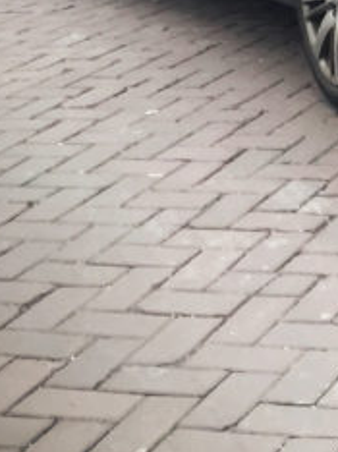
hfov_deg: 9.8
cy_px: -191
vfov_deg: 14.6
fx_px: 1656
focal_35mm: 127
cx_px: 902
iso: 32
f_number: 2.2
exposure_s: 1/250
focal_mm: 4.15
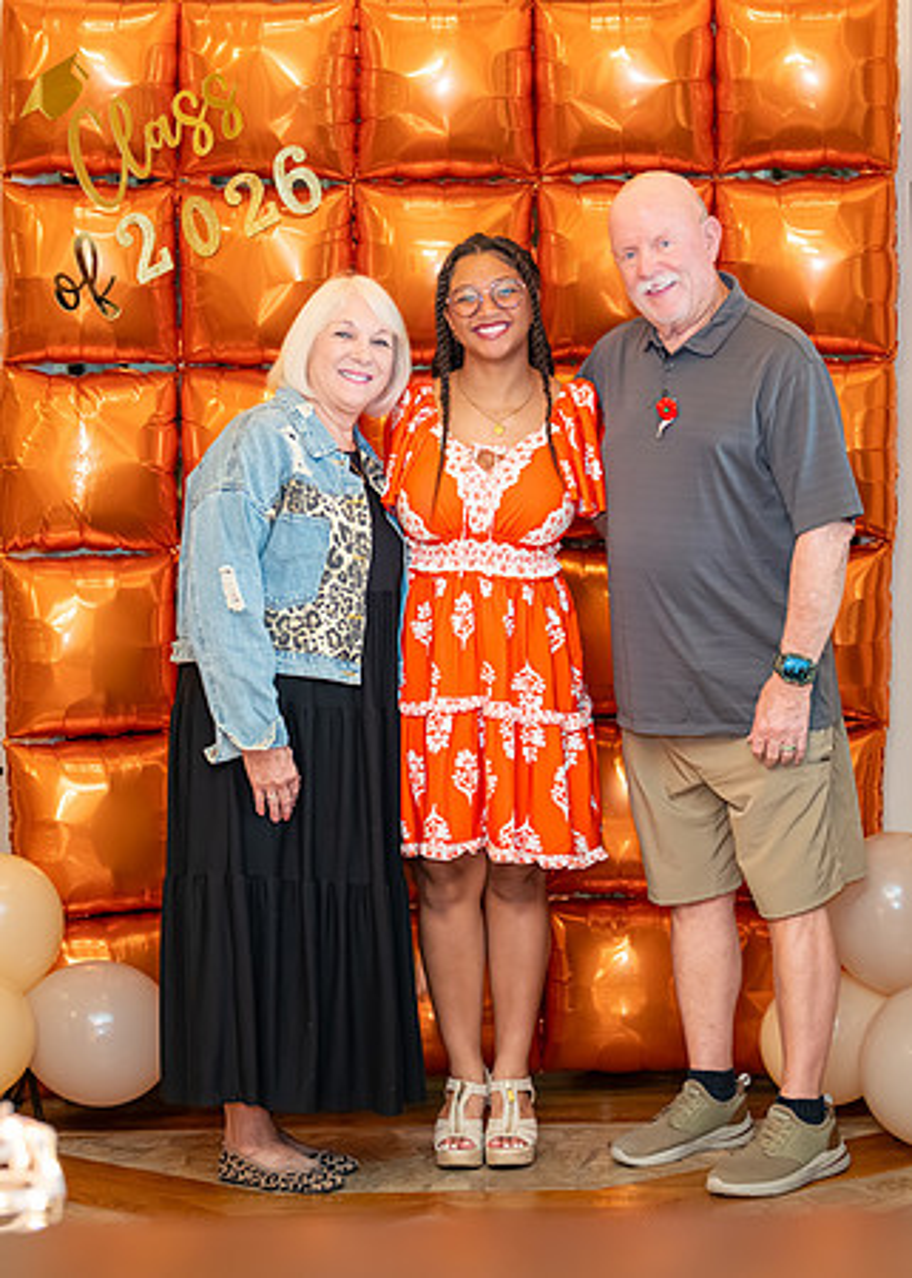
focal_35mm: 84
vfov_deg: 23.8
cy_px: 639
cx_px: 537
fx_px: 3036
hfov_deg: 17.1
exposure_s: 1/400
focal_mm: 50
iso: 1000
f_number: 1.2
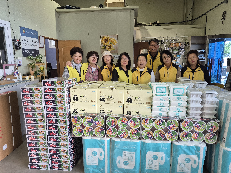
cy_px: 86
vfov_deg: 58.9
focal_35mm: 23
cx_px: 116
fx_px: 153
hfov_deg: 73.9
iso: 160
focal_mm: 5.4
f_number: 1.8
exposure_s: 1/180
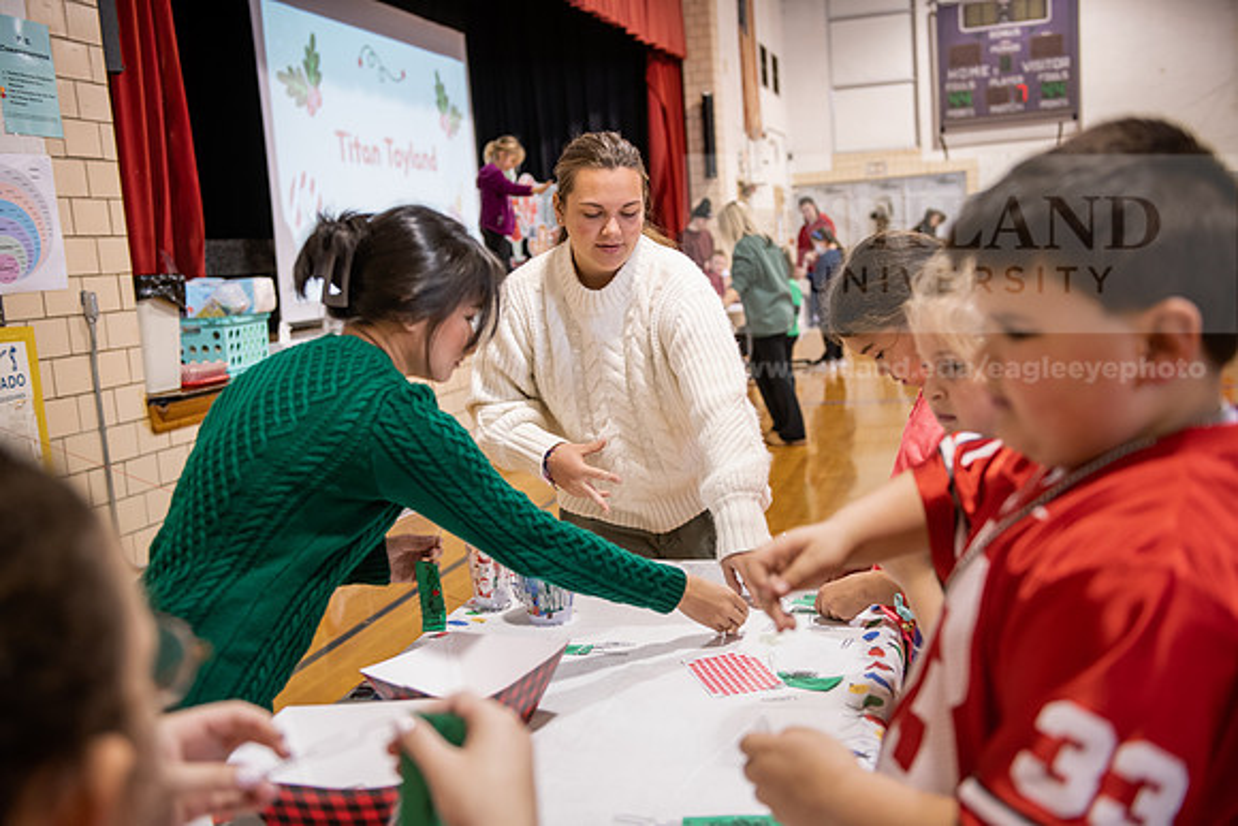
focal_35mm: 38
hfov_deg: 50.7
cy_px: 413
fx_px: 1307
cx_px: 619
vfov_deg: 35.1
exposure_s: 1/160
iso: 1000
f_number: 3.2
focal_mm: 38
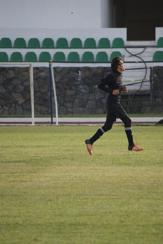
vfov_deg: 4.6
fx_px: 3056
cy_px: 122
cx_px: 82
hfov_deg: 3.1
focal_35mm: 450
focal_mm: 300
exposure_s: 1/1000
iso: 500
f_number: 5.6
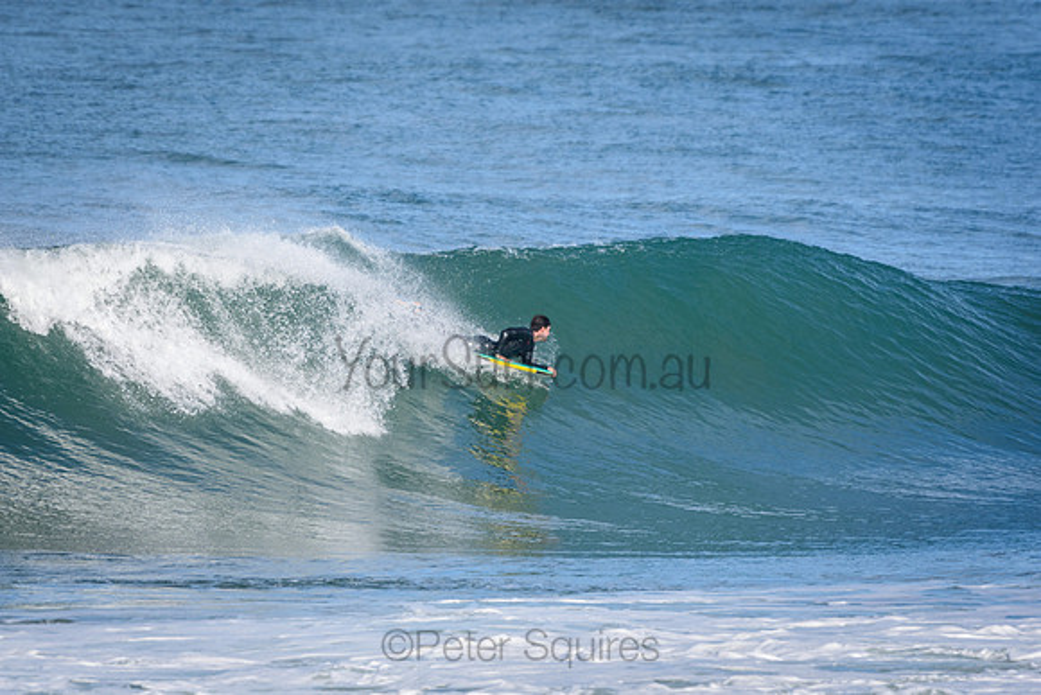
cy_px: 348
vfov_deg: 2.4
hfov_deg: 3.6
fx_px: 16486
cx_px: 520
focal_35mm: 570
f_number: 5.6
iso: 400
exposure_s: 1/2000
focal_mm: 380
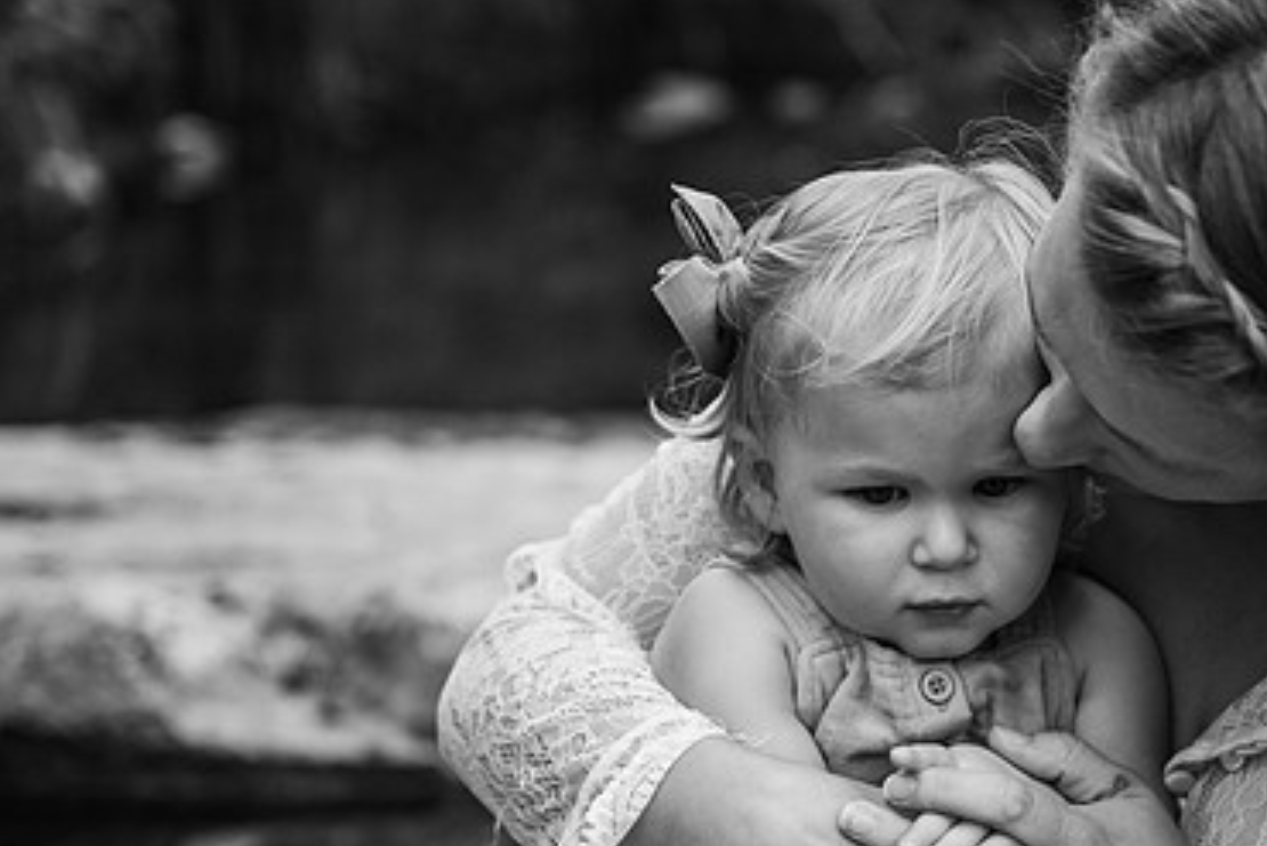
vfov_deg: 15.0
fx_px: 3204
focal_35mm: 91
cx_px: 815
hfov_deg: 22.3
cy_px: 642
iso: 500
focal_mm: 58
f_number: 2.8
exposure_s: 1/1600
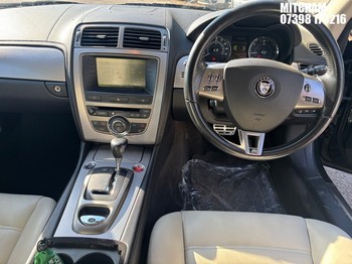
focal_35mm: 26
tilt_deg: -30.0
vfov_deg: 53.0
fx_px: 264
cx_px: 176
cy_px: 132
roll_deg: -1.6
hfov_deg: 67.3
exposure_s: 1/180
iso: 50
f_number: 1.6
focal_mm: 5.96
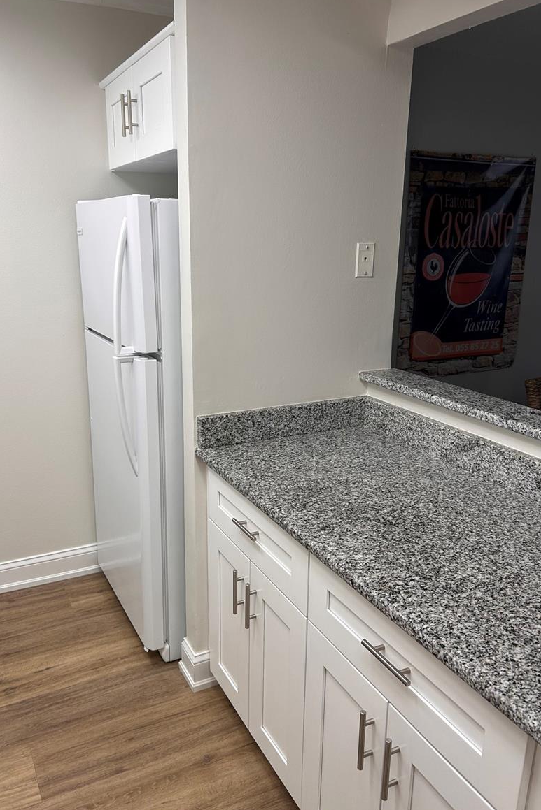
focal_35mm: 28
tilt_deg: -15.1
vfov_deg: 65.5
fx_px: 631
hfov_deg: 46.4
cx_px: 246
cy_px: 412
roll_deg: -0.8
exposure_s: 1/120
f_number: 1.5
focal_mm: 5.7
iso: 32
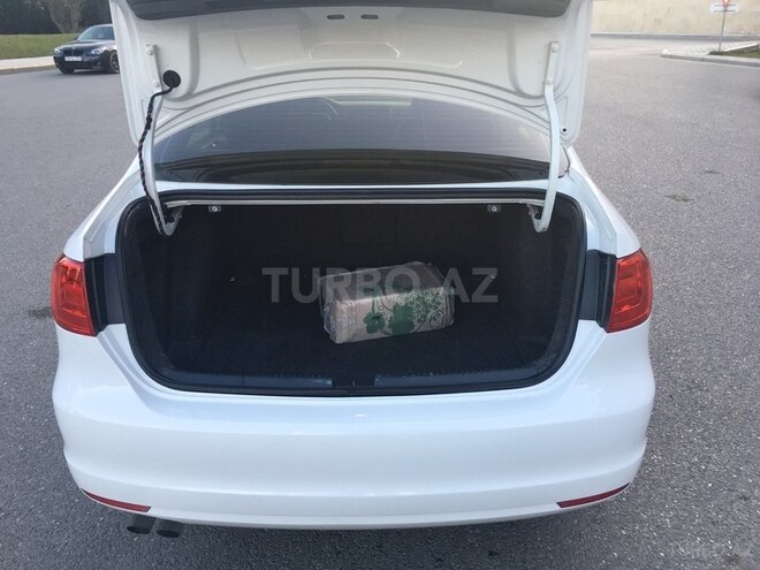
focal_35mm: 29
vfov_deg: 48.2
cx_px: 380
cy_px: 285
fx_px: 637
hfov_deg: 61.7
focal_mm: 4.15
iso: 32
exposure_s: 1/100
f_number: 2.2
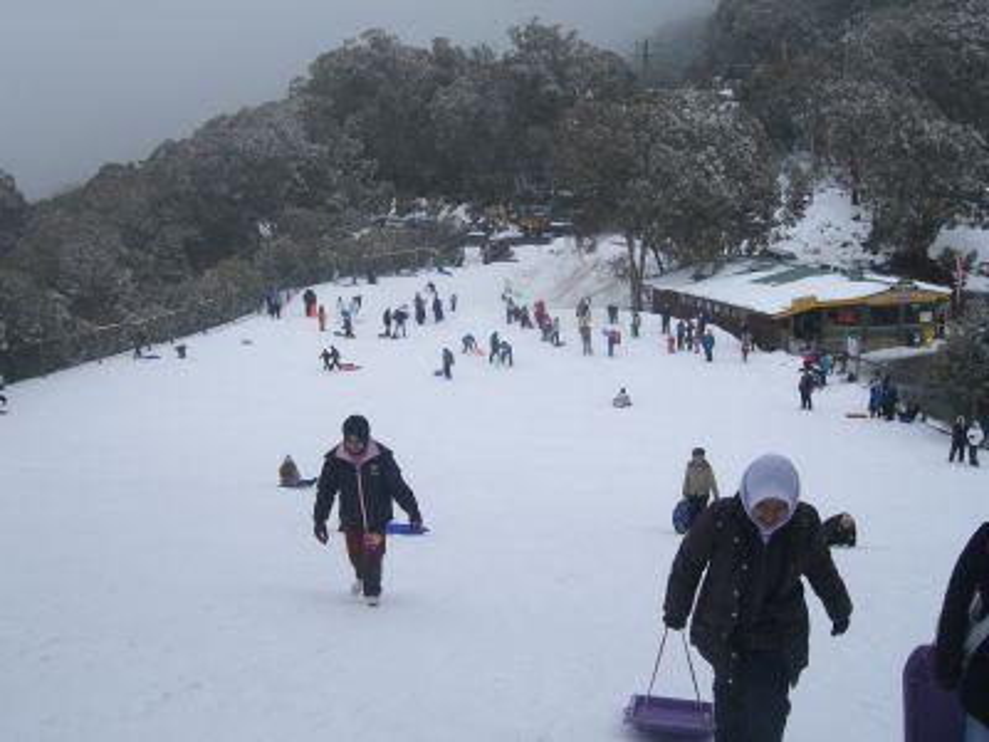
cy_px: 371
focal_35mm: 38
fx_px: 1086
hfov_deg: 49.0
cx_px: 494
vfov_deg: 37.7
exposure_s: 1/250
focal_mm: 7.9
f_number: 8
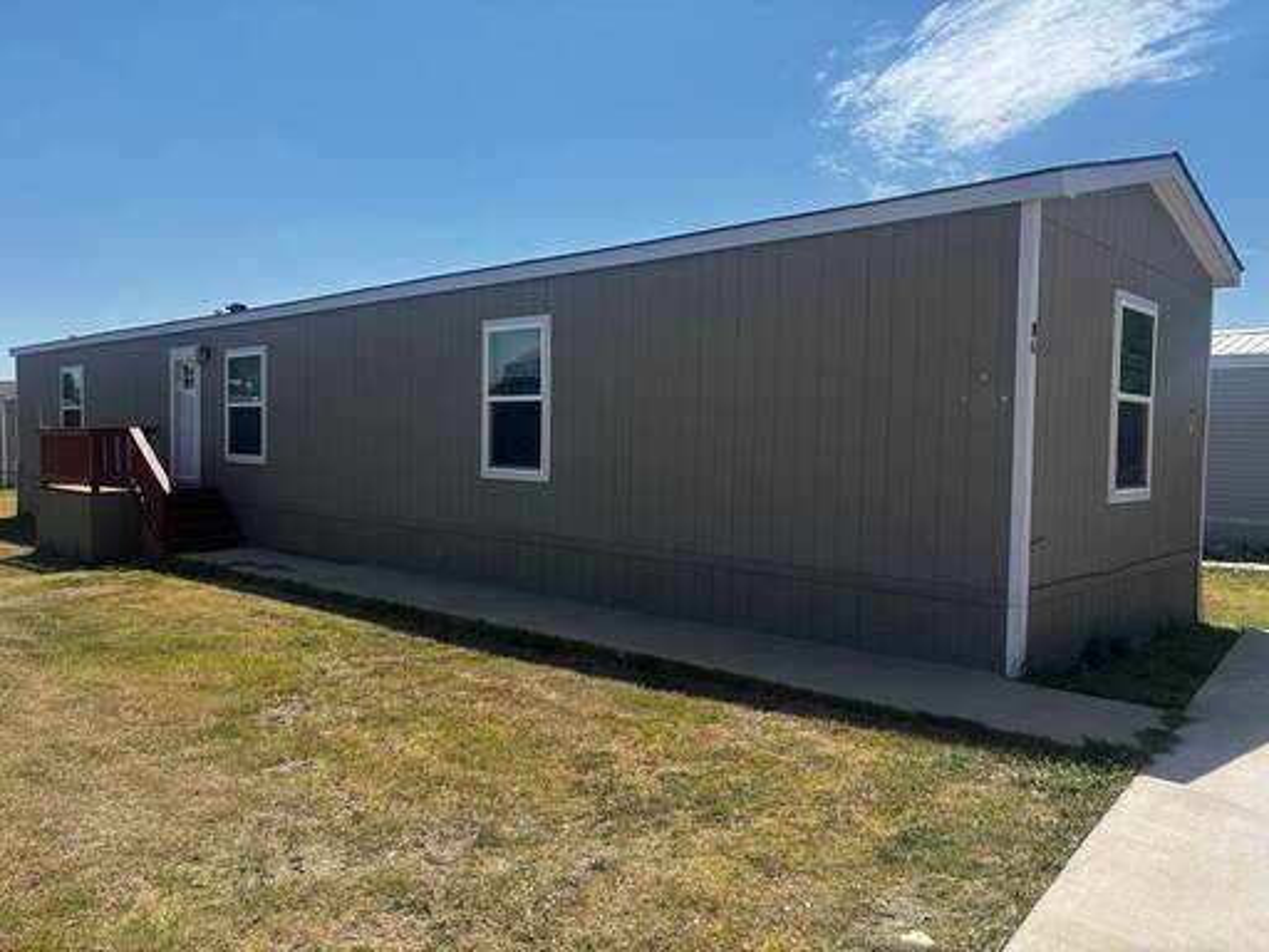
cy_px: 476
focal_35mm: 26
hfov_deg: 67.3
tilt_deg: -2.1
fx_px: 953
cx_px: 634
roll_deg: -0.9
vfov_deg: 53.1
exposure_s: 1/3106
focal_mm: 5.96
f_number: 1.6
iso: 50
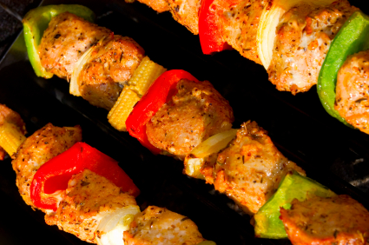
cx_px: 184
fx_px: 1228
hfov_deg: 17.1
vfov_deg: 11.4
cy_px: 122
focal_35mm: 120
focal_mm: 80
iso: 200
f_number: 14
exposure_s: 1/100
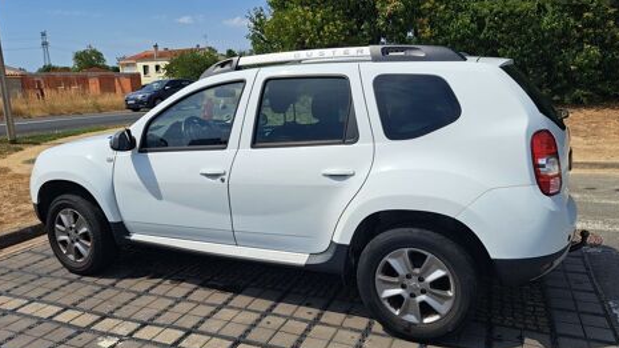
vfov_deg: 42.8
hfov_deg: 69.9
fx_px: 443
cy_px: 173
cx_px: 306
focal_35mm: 27
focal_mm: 5.23
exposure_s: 1/1842
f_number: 1.8
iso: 50
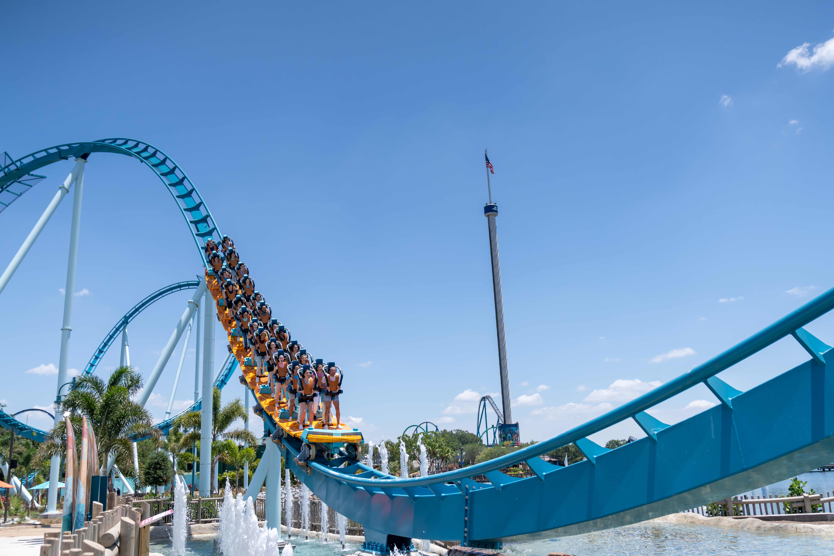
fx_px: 672
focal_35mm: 29
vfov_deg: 45.0
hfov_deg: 63.7
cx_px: 417
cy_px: 286
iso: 200
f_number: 2.8
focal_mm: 24
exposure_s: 1/8000
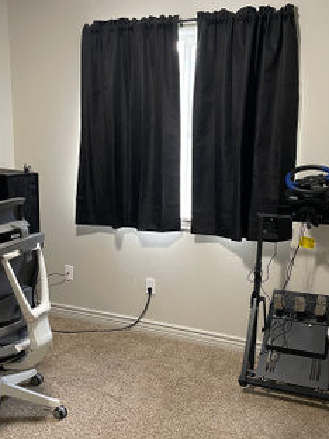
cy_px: 227
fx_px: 507
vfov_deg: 46.8
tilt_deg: -12.0
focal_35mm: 40
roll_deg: -0.5
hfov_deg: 35.9
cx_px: 138
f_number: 1.6
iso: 320
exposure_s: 1/60
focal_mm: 5.1
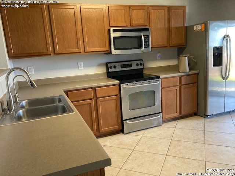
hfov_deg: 63.4
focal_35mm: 28
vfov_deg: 49.7
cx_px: 118
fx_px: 190
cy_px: 88
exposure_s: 1/60
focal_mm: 3.99
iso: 160
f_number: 1.8
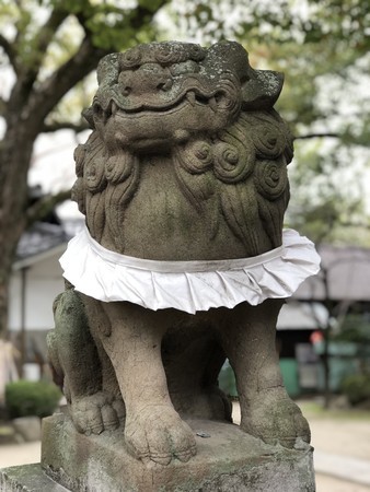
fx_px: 812
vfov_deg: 33.8
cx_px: 185
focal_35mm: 57
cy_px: 246
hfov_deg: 25.7
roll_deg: +0.7
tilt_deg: +4.4
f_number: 2.8
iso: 32
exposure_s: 1/30
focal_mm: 6.6
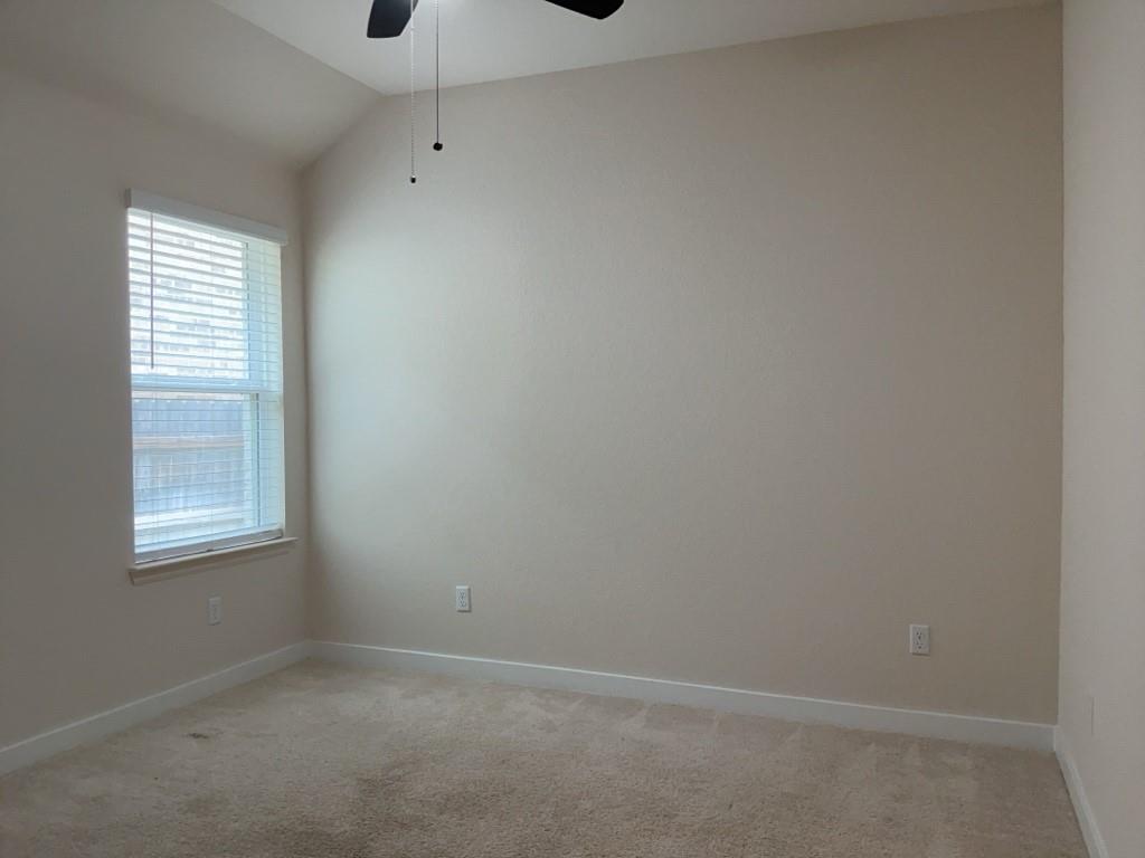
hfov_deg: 65.3
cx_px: 572
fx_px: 893
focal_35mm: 27
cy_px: 429
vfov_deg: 51.4
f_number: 1.8
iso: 50
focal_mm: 3
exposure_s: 1/60
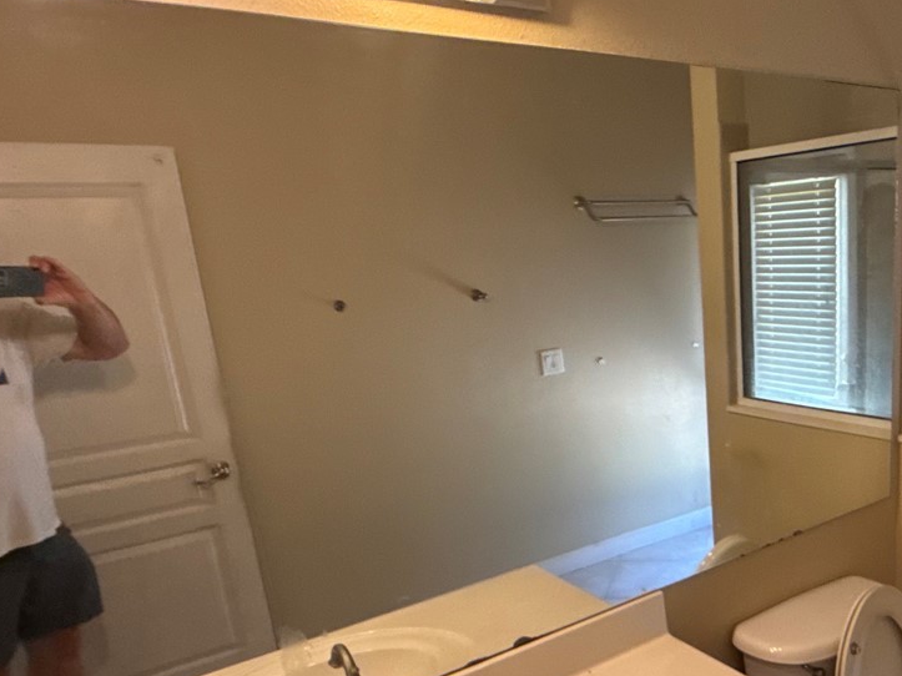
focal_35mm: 31
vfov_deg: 44.7
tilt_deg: -16.9
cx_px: 682
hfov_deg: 55.4
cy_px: 458
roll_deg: +0.4
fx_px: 808
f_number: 2.2
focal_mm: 2.22
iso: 250
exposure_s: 1/60
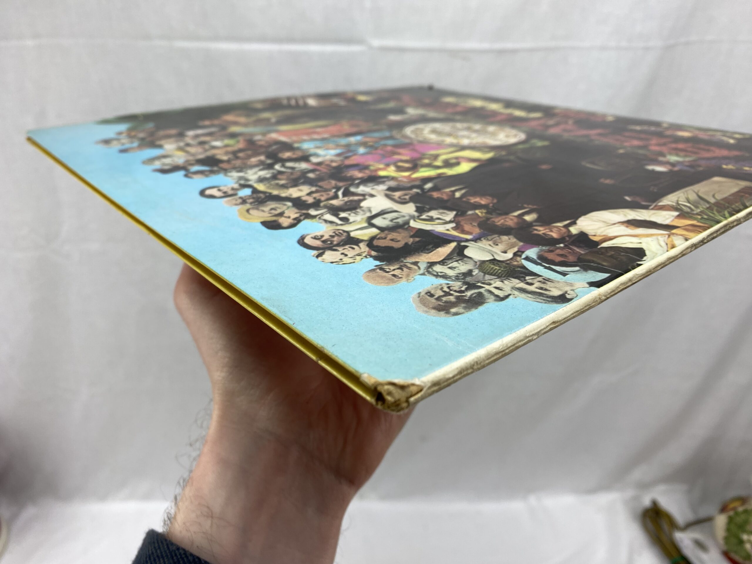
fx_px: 565
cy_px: 282
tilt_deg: -31.8
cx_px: 376
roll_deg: -2.8
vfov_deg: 53.1
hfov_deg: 67.3
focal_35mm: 26
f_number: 1.8
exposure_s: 1/109
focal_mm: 4.25
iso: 32
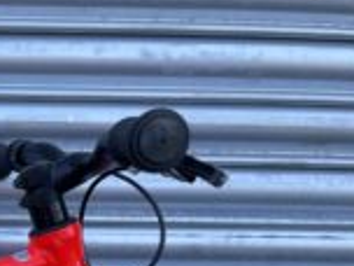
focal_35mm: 82
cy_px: 383
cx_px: -177
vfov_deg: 16.6
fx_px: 839
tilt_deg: -17.7
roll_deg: -1.1
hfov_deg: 20.4
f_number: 1.6
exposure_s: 1/412
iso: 32
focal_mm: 4.2
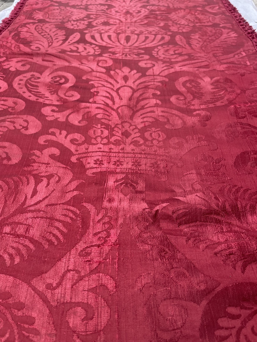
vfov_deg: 67.3
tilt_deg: -49.4
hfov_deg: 53.1
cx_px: 128
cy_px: 171
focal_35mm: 26
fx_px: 257
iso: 50
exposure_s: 1/121
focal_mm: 4.2
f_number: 1.6
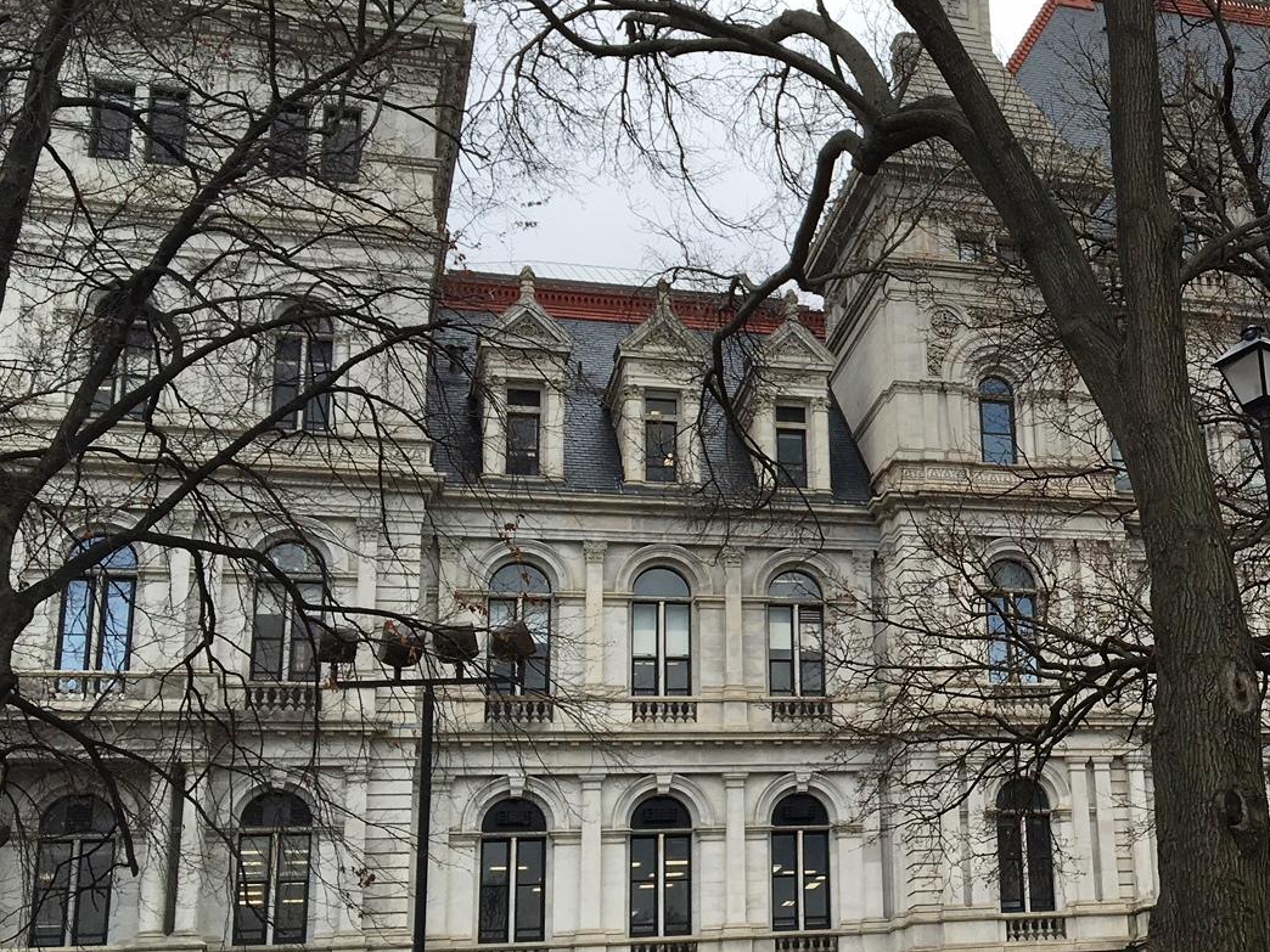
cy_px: 485
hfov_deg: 32.3
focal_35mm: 56
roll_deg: +5.5
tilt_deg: +19.2
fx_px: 2055
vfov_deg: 26.1
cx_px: 1198
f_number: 2.2
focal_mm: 4.15
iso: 25
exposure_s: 1/490
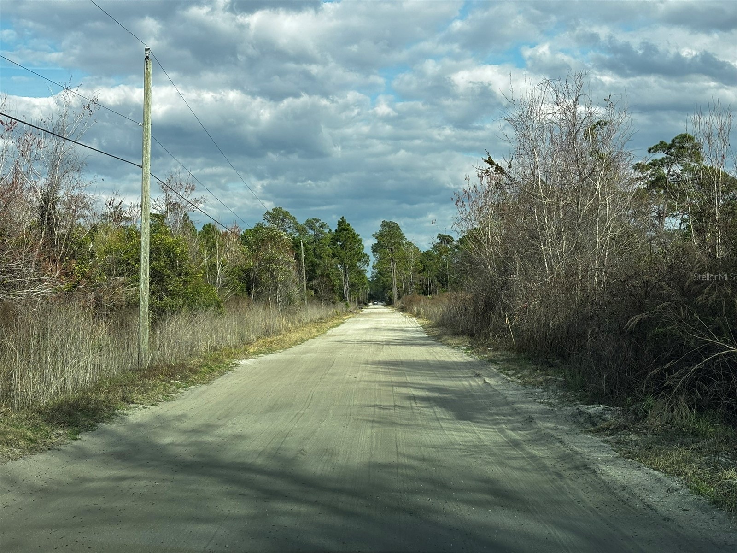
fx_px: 1107
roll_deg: +0.6
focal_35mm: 52
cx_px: 368
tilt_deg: +0.7
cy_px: 276
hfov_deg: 36.8
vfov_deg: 28.0
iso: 32
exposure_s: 1/1592
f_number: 1.6
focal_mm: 5.96
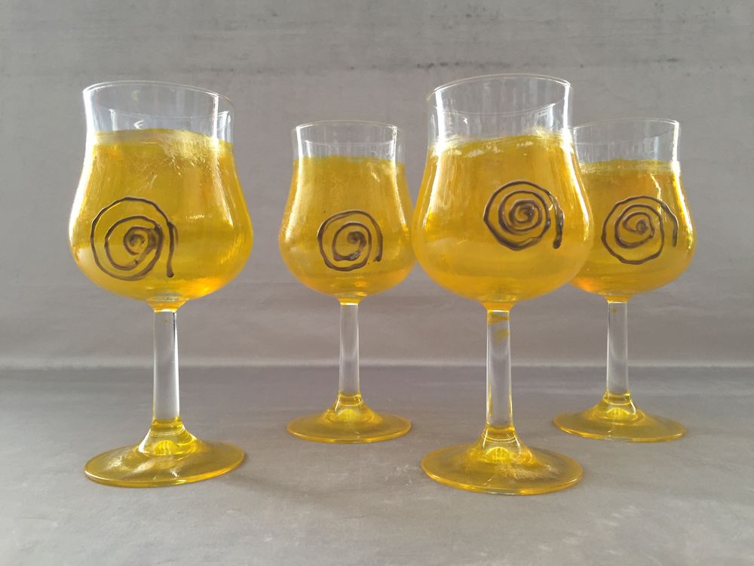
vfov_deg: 48.2
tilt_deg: -0.6
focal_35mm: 29
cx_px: 377
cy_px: 283
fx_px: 632
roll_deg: -0.9
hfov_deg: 61.7
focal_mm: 4.15
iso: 160
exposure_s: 1/33
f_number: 2.2
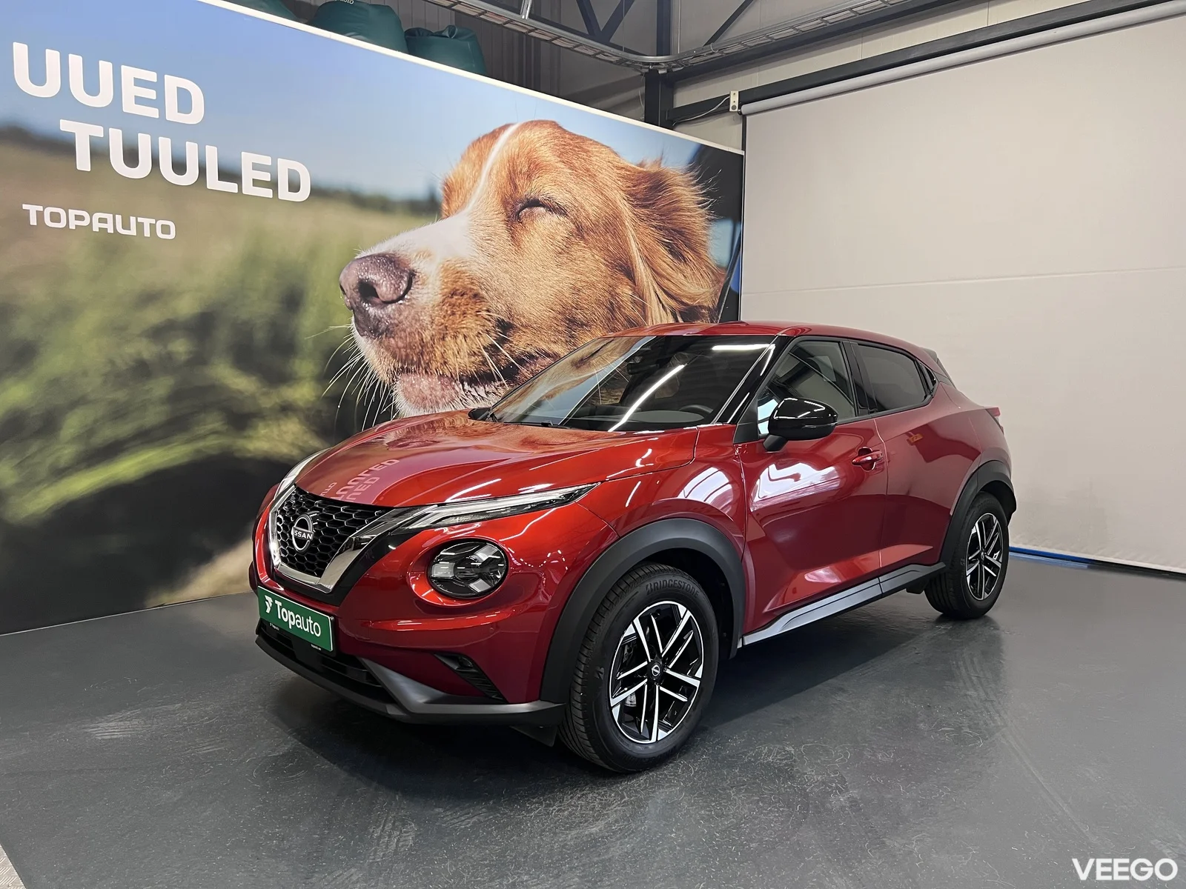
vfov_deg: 53.1
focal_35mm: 26
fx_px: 891
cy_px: 444
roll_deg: -0.3
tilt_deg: -4.8
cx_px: 593
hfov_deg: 67.3
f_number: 1.5
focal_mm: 5.7
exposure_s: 1/82
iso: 125
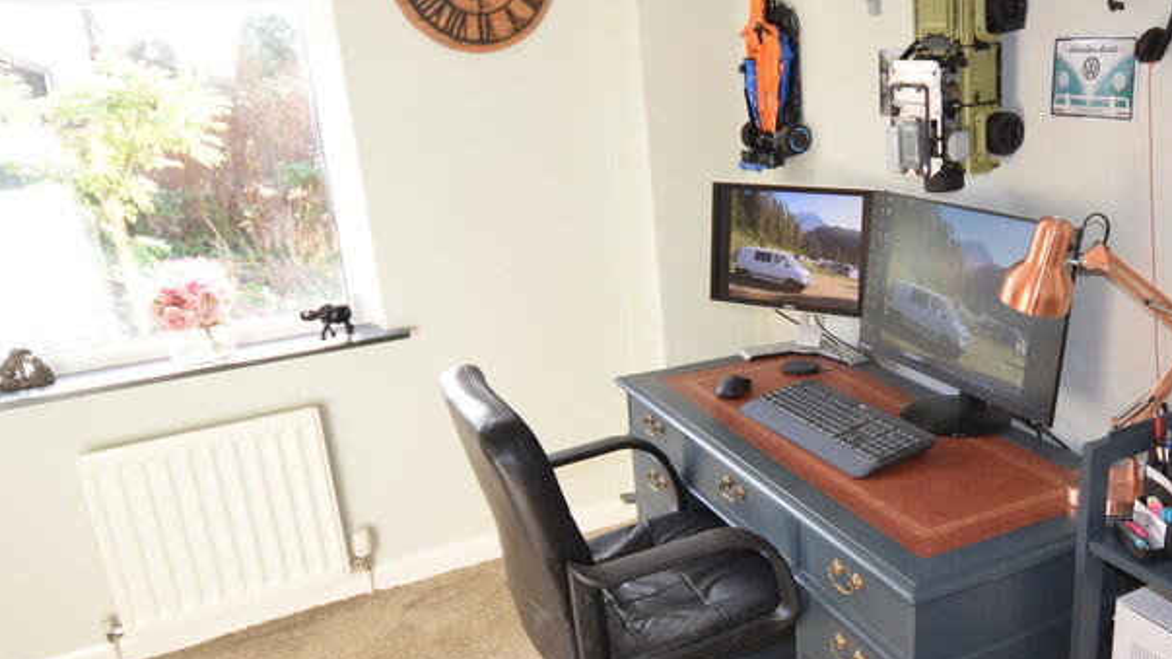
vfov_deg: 36.6
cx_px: 776
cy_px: 351
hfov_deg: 59.7
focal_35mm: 32
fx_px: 994
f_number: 5.6
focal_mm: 12
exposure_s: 1/125
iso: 800
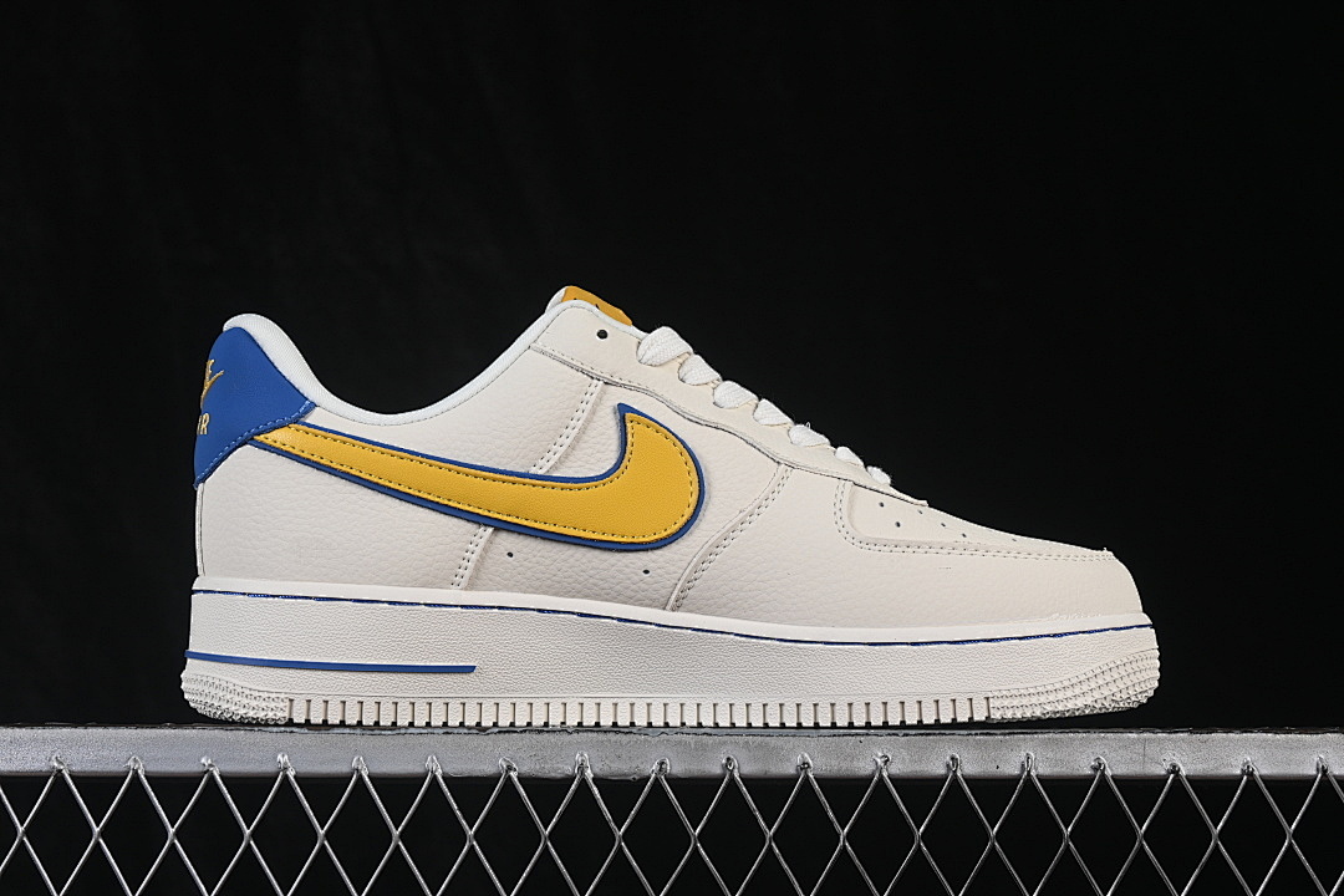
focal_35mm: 75
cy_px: 448
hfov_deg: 27.0
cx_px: 672
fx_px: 2800
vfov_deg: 18.2
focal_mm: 50
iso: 160
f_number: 8
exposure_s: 1/80
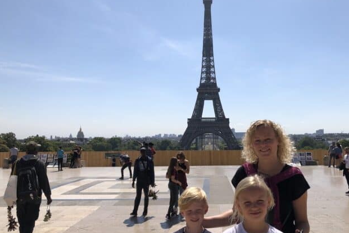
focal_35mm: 36
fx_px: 349
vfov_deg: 36.9
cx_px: 214
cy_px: 119
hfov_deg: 52.7
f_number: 1.8
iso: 20
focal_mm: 3.99
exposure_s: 1/3745
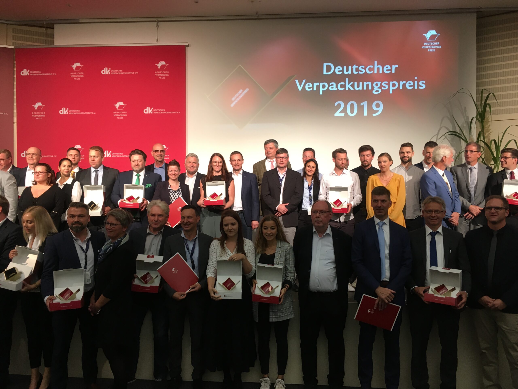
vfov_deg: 48.2
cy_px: 194
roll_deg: -0.5
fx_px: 434
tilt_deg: -0.2
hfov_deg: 61.7
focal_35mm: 29
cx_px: 259
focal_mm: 4.15
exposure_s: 1/33
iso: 80
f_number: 2.2
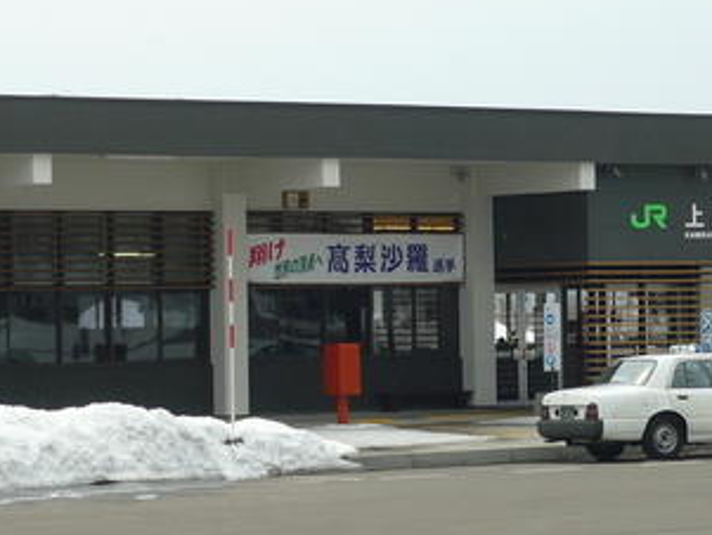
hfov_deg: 14.3
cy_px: 247
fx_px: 2840
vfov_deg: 10.8
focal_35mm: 138
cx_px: 473
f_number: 3.7
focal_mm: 10.2
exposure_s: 1/640
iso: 100
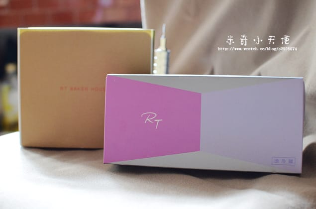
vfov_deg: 25.6
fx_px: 460
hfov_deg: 37.9
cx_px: 158
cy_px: 104
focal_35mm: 52
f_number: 3.2
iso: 1250
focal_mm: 35
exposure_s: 1/40
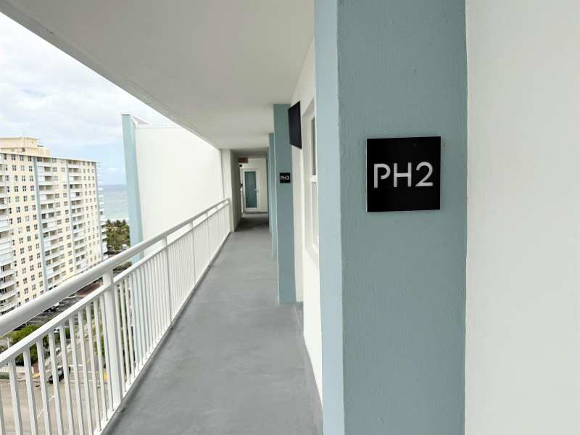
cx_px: 290
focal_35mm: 24
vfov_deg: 56.8
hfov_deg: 71.6
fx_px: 402
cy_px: 218
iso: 80
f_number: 1.78
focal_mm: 6.76
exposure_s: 1/4405
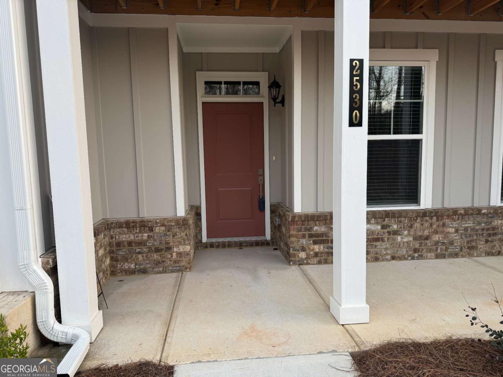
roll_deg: +0.6
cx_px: 252
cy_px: 188
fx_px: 349
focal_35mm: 24
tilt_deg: -7.0
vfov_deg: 56.8
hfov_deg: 71.6
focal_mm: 6.76
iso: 100
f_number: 1.78
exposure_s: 1/121
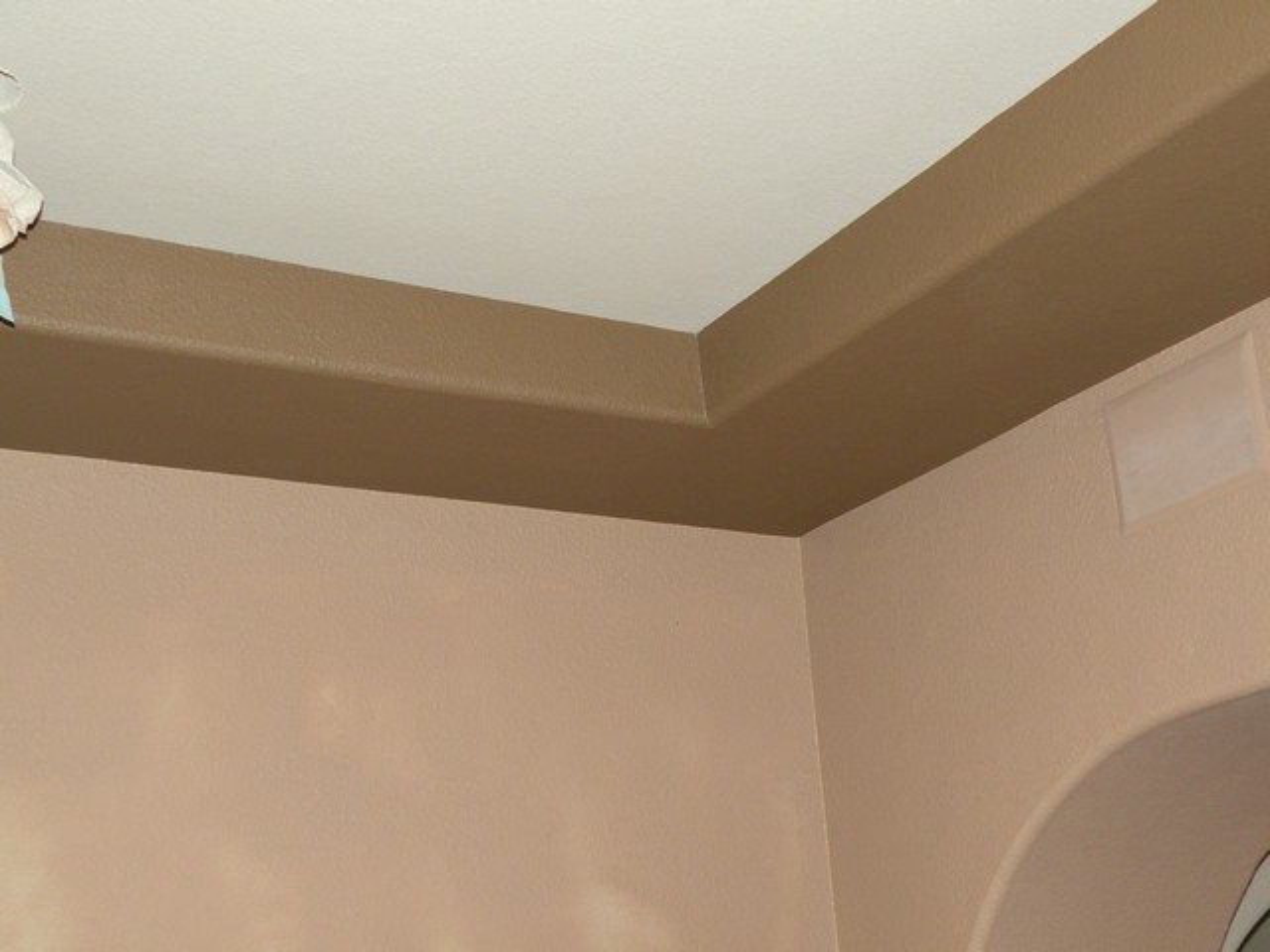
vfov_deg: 26.1
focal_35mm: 56
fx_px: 2055
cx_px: 635
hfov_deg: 34.3
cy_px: 476
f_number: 3.5
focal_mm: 9.8
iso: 169
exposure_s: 1/60
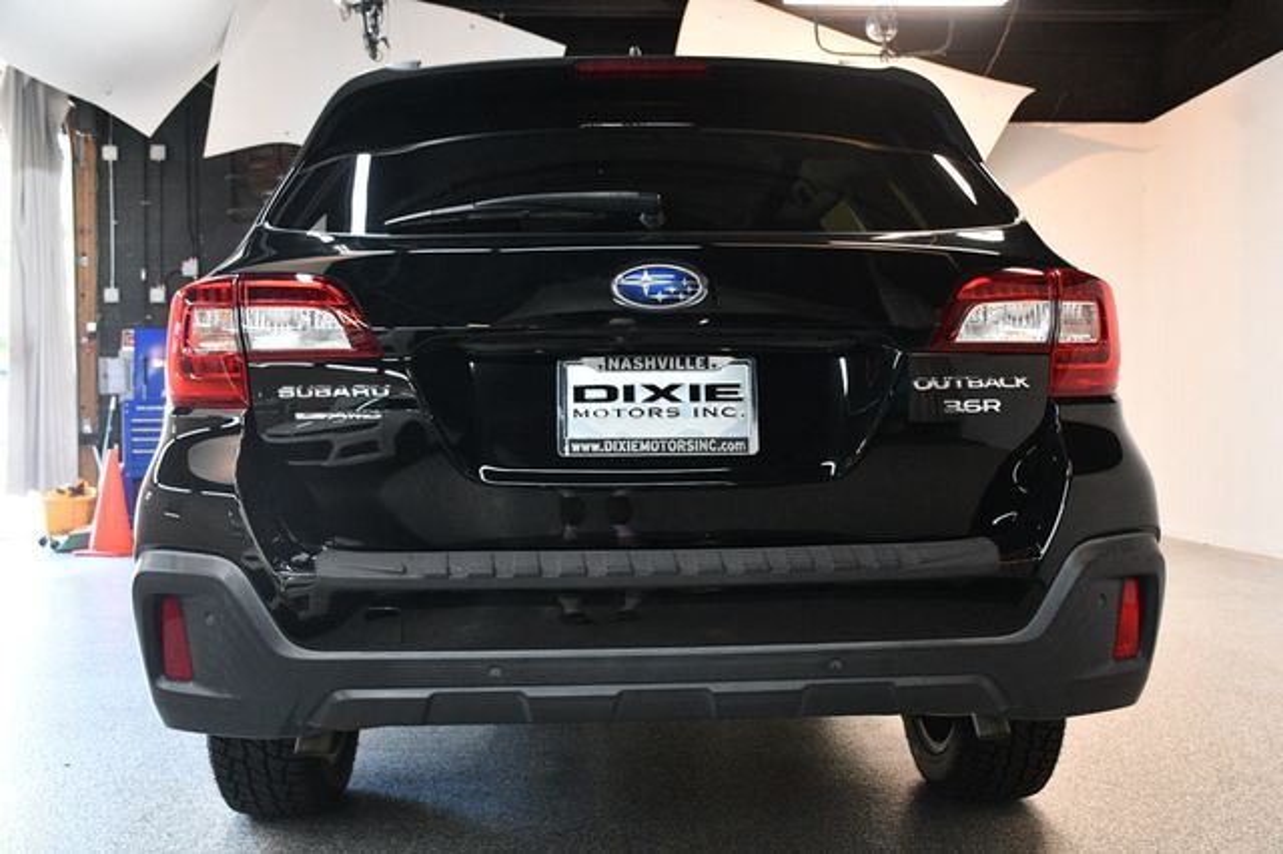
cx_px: 642
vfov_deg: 38.8
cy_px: 427
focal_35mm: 34
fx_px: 1211
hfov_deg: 55.8
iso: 2800
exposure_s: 1/125
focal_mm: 23
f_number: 3.8
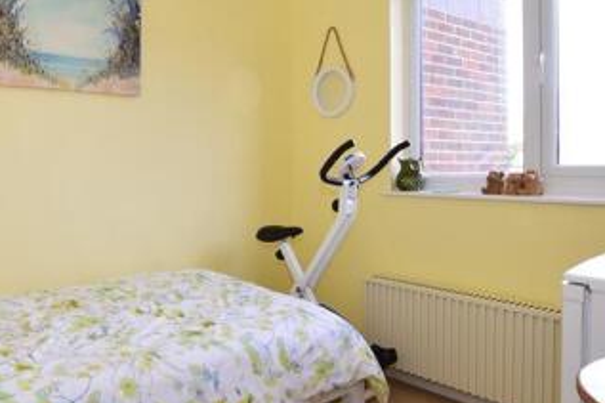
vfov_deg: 42.2
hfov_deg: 58.8
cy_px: 169
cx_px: 197
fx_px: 521
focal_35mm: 31
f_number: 6.3
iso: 640
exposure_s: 1/100
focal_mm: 10
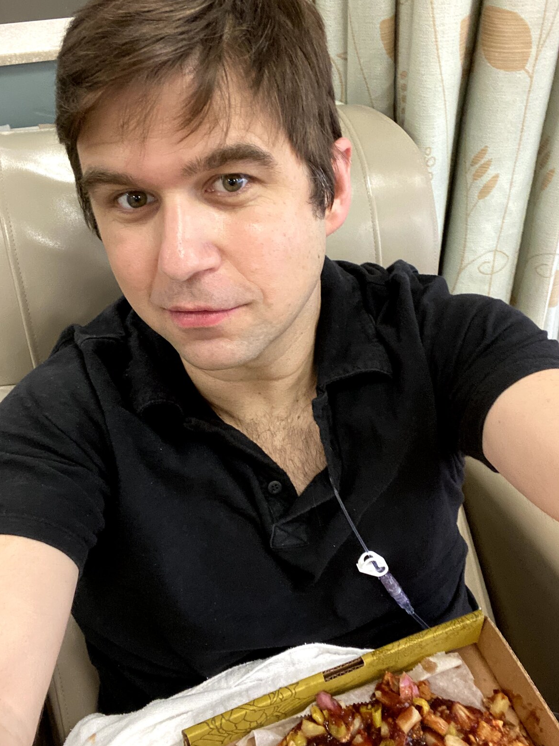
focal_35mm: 31
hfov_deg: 45.4
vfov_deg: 58.3
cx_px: 280
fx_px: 667
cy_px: 361
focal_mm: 2.71
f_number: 2.2
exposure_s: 1/40
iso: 250
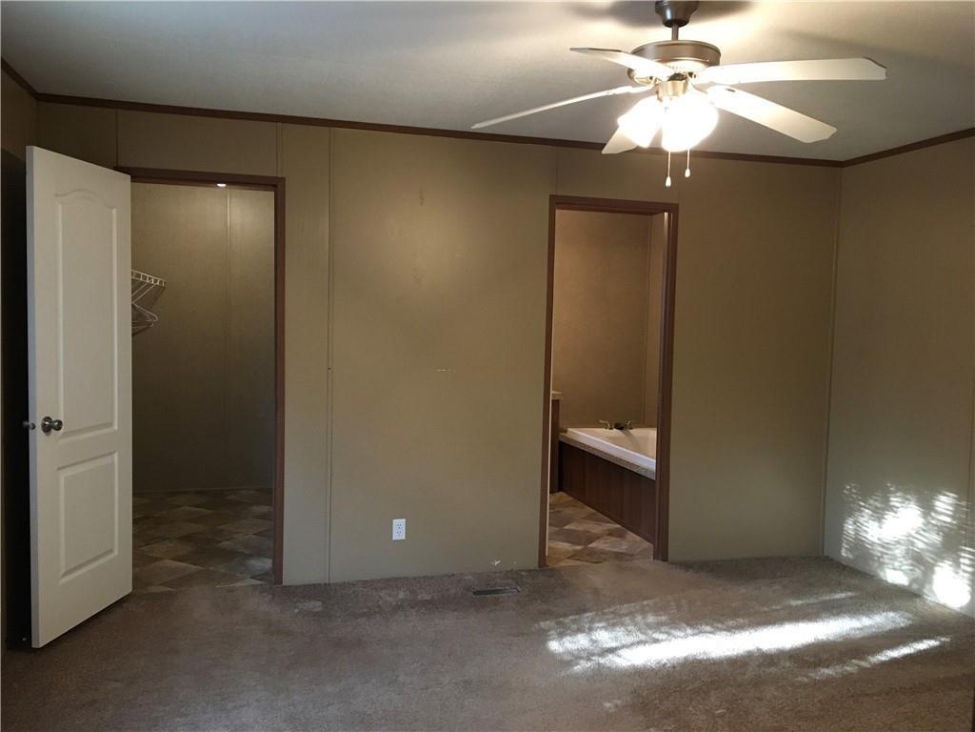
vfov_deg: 48.2
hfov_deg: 61.7
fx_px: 817
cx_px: 488
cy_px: 366
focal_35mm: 29
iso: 160
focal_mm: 4.15
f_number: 2.2
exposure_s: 1/30
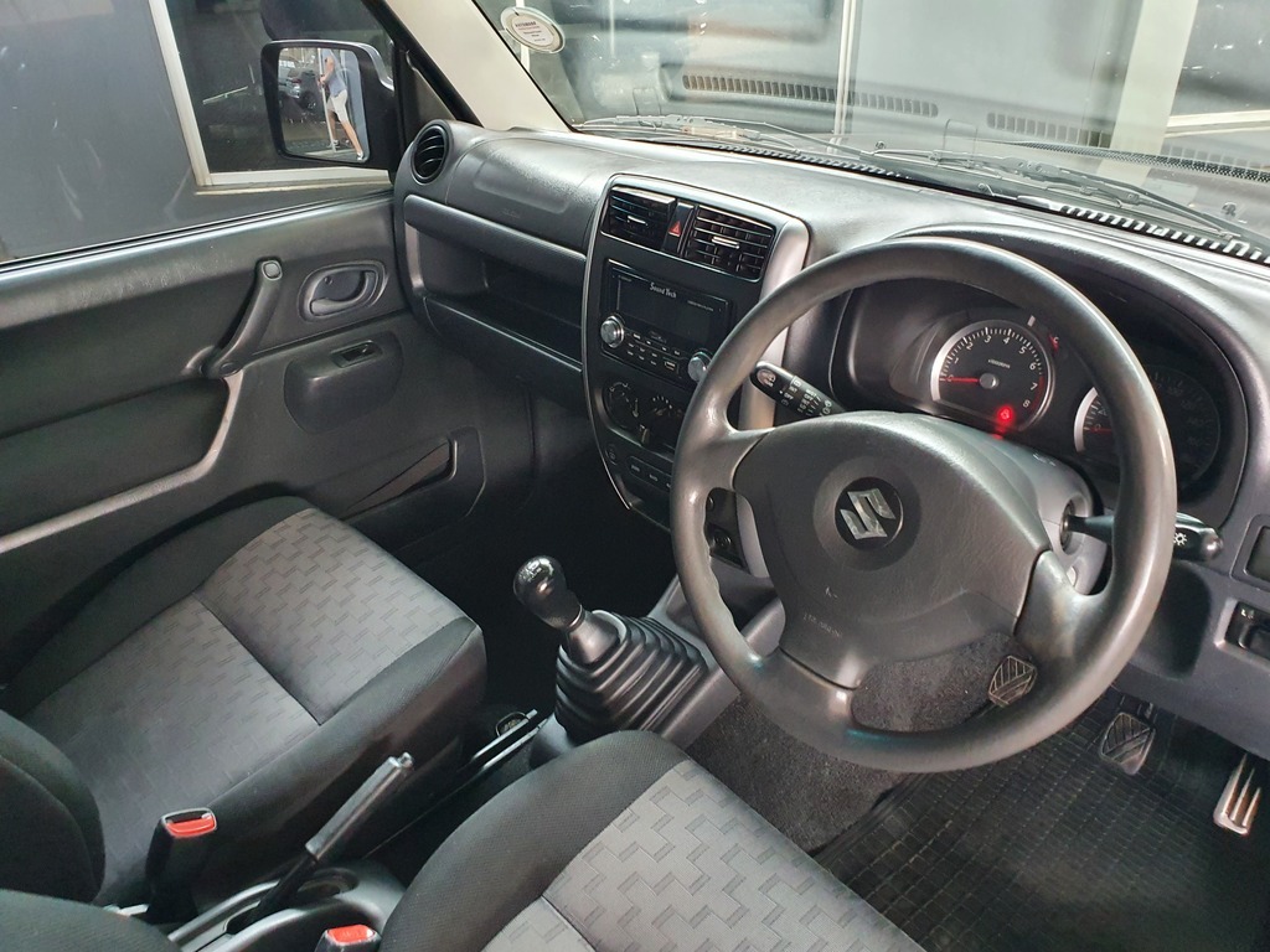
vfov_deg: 53.1
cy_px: 476
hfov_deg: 67.3
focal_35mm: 26
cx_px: 635
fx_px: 954
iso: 500
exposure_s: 1/33
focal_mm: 4.32
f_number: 2.4
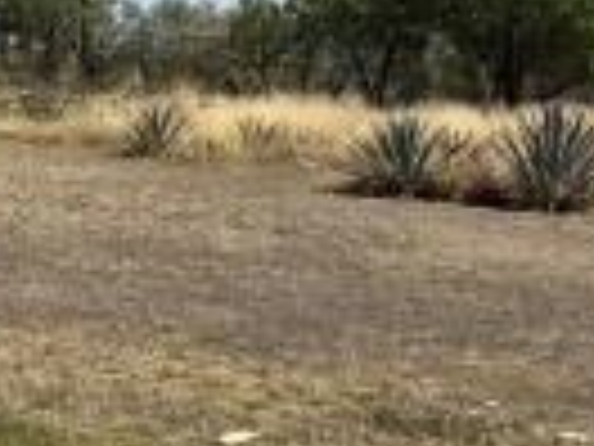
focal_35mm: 109
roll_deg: +0.4
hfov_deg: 14.5
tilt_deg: +2.9
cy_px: -18
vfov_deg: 13.4
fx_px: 1870
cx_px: -639
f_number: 2.2
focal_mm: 2.22
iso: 50
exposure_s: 1/3106
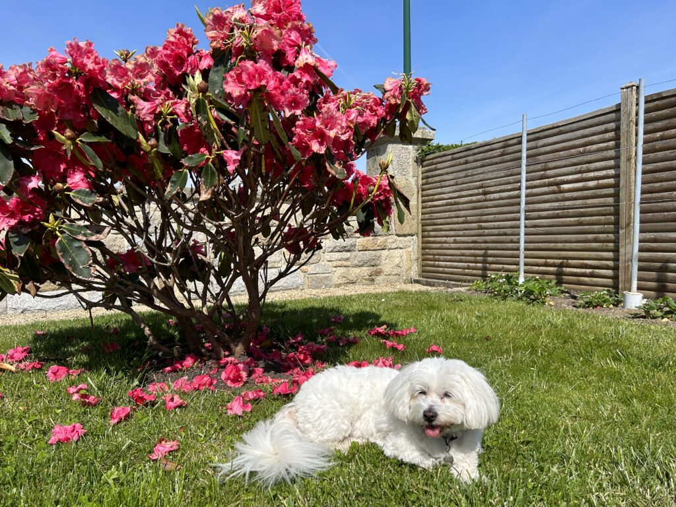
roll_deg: +1.2
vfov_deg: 53.1
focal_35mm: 26
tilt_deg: -2.5
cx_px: 338
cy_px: 254
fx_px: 508
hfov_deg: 67.3
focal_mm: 5.7
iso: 50
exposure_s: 1/4630
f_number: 1.5
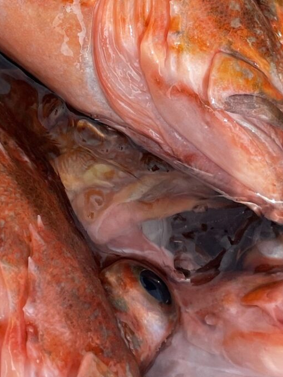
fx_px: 807
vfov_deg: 23.9
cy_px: -80
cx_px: -82
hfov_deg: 18.5
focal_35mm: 74
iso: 32
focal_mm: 4.2
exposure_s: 1/1715
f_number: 1.6
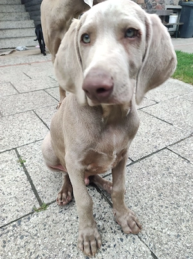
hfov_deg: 74.6
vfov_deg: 91.1
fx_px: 127
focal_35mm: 17
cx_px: 96
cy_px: 130
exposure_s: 1/100
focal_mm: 4.74
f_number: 1.79
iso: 105
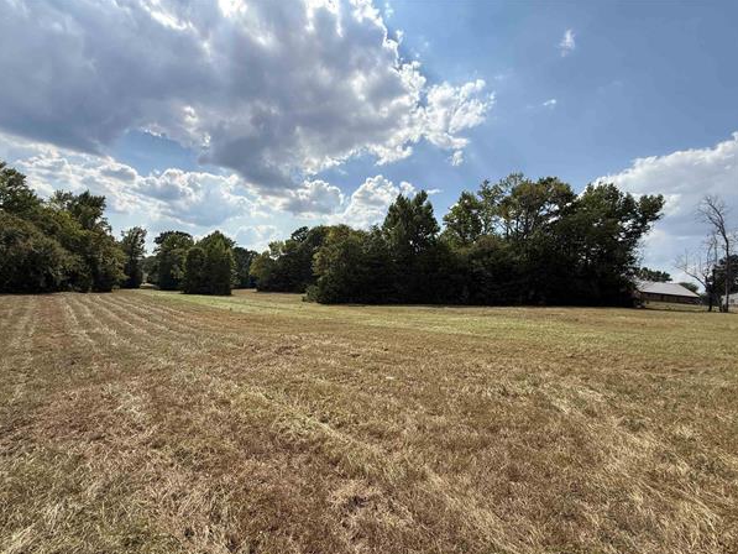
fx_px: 320
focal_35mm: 15
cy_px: 294
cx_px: 349
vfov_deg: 81.7
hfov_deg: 98.1
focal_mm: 2.22
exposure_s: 1/2611
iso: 50
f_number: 2.2
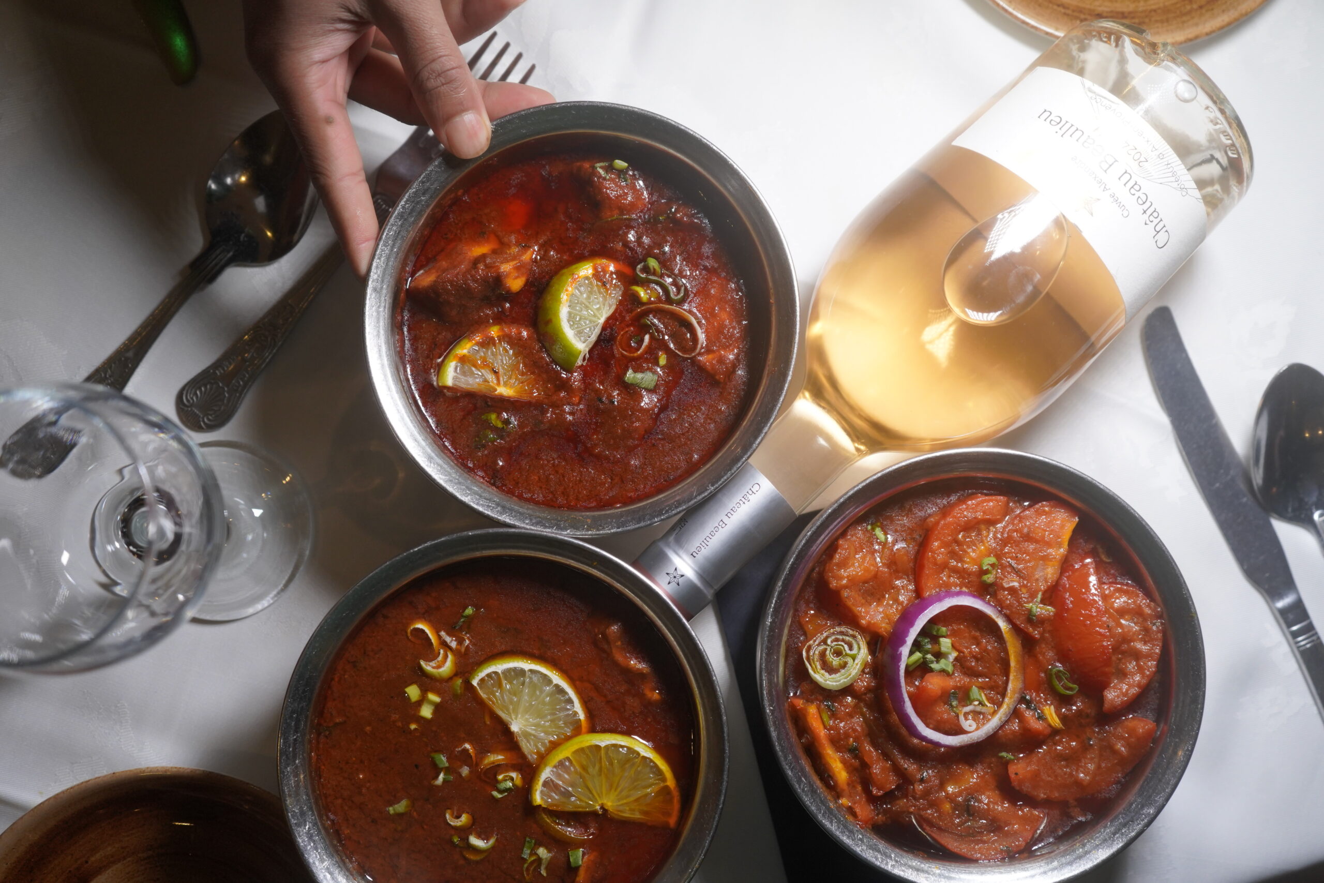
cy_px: 442
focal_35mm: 36
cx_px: 662
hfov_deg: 53.1
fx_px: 1324
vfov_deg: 36.9
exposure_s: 1/250
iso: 1600
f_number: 4
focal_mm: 36
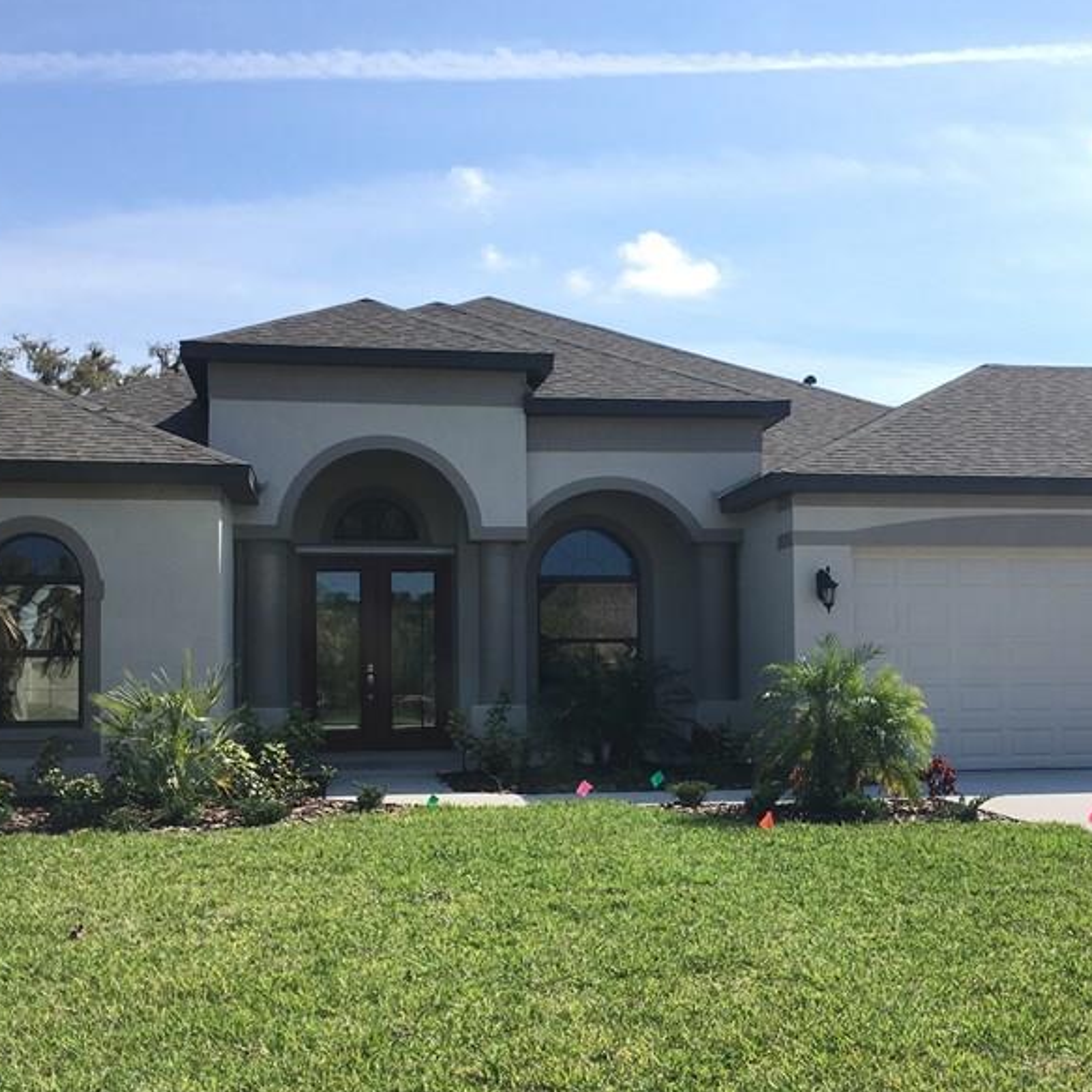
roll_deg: +1.1
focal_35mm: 45
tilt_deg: +1.8
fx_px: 1606
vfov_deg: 37.5
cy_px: 618
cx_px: 661
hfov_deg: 37.4
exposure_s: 1/1374
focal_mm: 4.15
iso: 25
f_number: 2.2
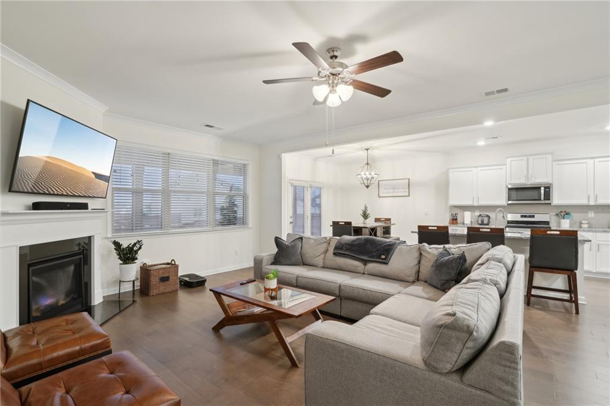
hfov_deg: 96.8
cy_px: 203
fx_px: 271
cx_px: 305
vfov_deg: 73.7
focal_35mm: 16
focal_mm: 16
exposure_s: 1/6
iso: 400
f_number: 8
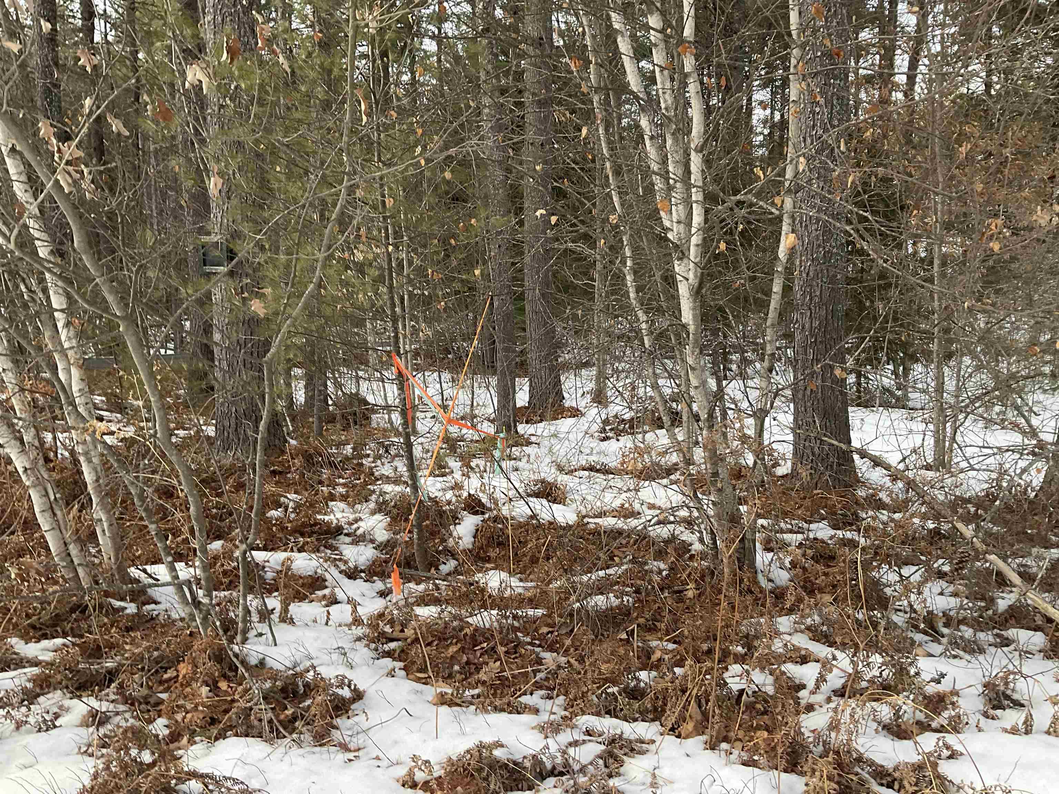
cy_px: 397
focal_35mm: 29
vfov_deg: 48.2
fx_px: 887
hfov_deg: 61.7
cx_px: 530
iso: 64
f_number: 1.8
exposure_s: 1/120
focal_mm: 3
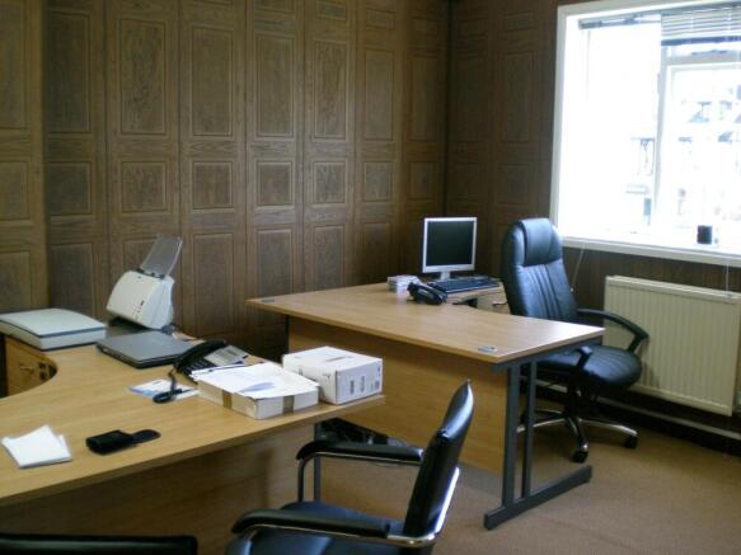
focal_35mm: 38
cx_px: 370
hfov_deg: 49.0
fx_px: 813
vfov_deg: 37.7
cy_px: 278
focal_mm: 6.3
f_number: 3.1
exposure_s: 1/45
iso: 200
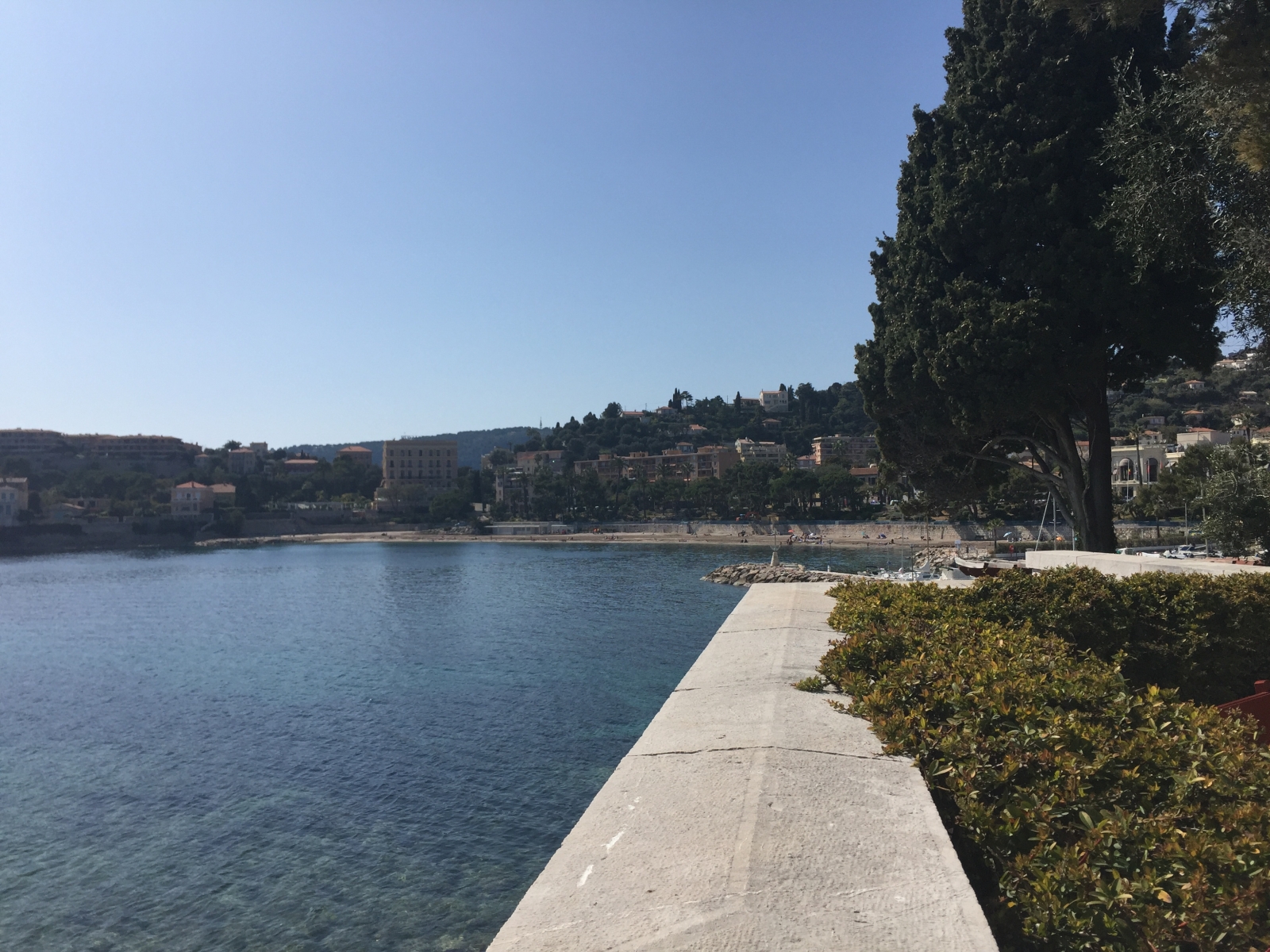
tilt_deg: +1.4
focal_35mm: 29
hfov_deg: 61.7
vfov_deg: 48.2
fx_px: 1064
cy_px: 476
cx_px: 635
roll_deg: +0.1
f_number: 2.2
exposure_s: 1/3968
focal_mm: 4.15
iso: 32
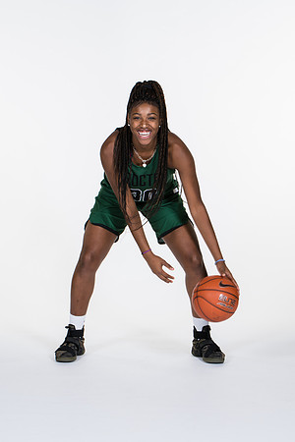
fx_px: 1291
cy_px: 221
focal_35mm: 105
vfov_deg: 19.5
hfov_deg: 13.0
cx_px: 148
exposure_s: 1/160
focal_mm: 70
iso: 200
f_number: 6.3
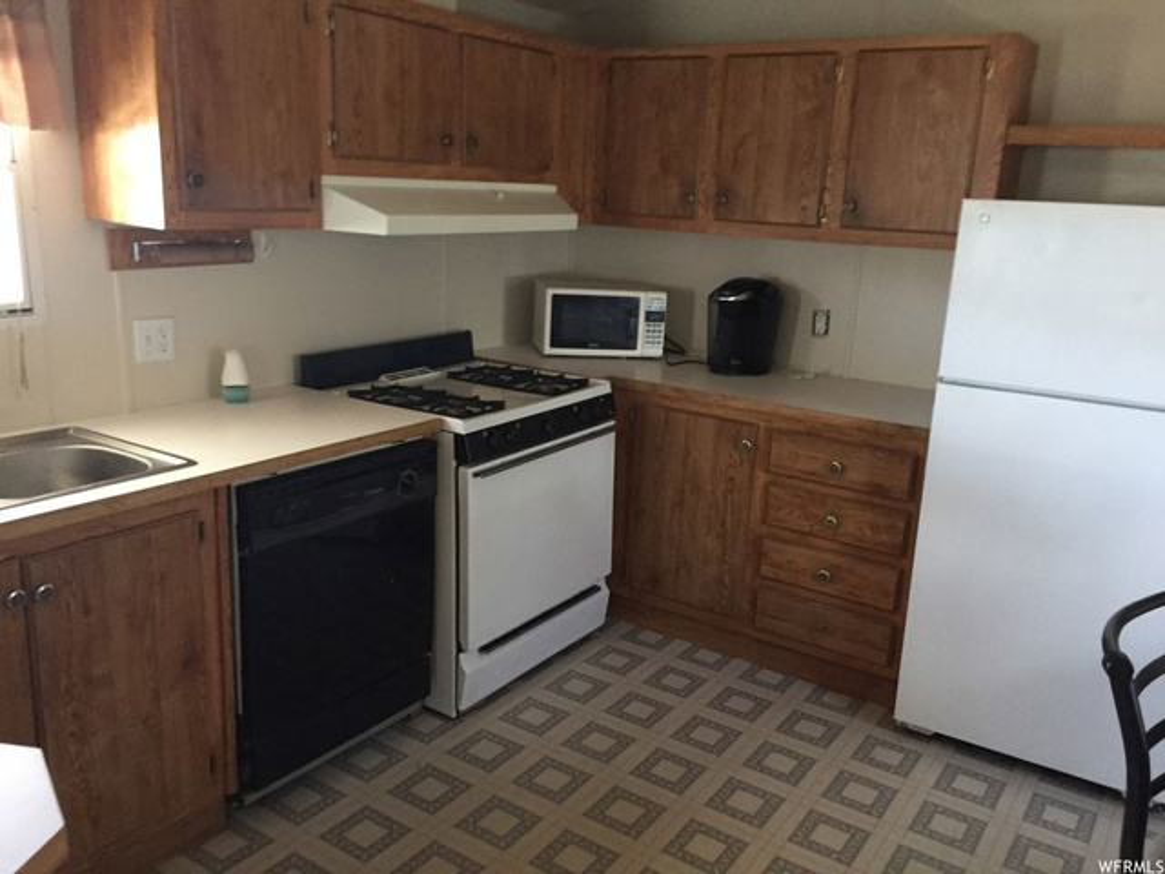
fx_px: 976
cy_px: 437
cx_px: 582
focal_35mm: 29
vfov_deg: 48.2
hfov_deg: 61.7
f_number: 2.2
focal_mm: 4.15
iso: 250
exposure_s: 1/15
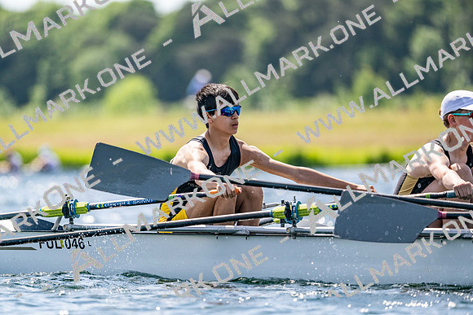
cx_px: 236
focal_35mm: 400
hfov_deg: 5.2
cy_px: 158
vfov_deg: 3.4
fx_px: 5257
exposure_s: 1/2500
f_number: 4.5
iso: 360
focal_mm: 400
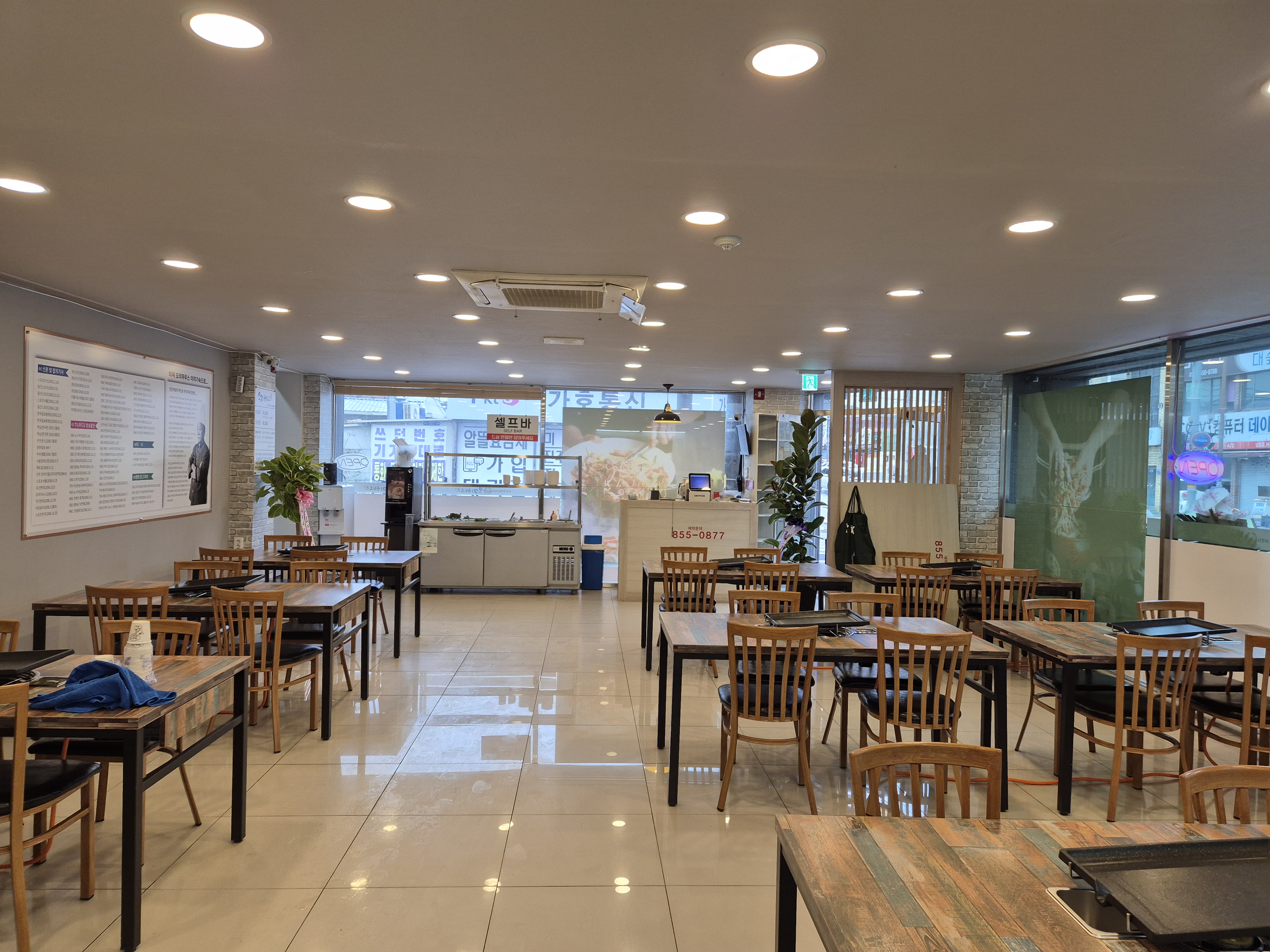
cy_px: 476
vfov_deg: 58.9
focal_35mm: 23
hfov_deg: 73.9
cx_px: 635
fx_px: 844
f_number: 1.8
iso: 80
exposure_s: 1/120
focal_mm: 5.4
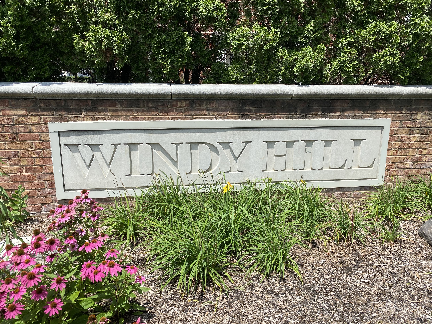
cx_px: 217
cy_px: 158
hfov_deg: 65.3
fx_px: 337
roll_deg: +0.1
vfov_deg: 51.3
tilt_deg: -13.2
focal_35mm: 27
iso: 32
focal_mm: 4.25
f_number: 1.8
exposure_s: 1/2315
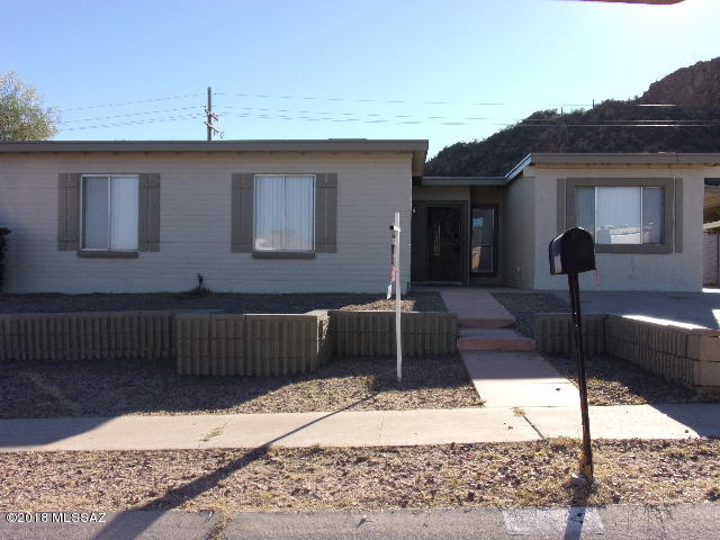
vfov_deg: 42.9
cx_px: 360
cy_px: 270
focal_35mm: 33
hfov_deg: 55.4
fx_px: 686
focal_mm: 5.9
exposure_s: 1/640
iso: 80
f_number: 3.7
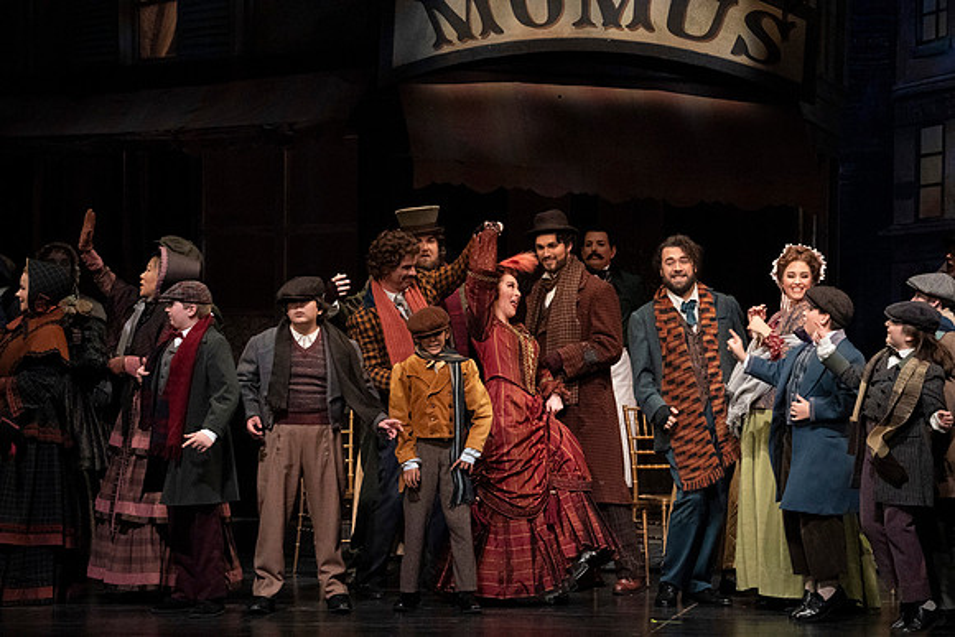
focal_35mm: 179
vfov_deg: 7.7
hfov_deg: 11.5
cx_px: 478
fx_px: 4749
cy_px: 318
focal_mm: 179
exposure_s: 1/400
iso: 16000
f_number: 13
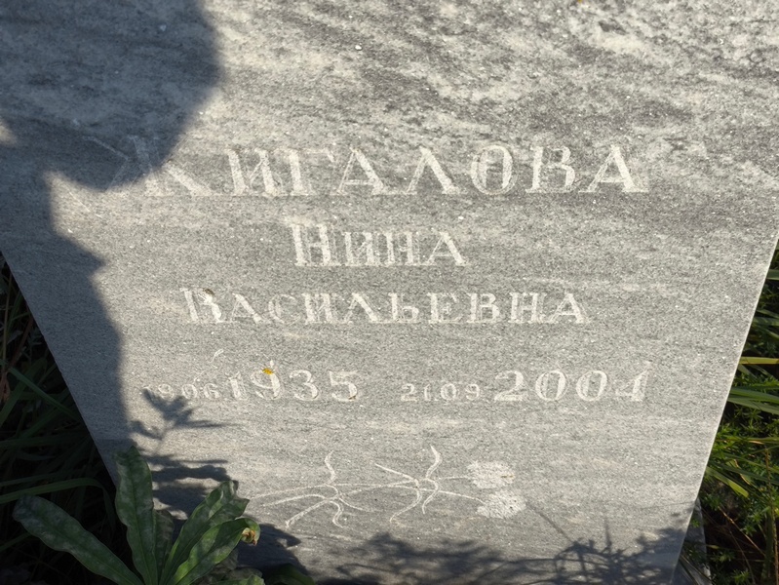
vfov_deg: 29.1
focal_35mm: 50
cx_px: 390
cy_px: 292
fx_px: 1126
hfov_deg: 38.2
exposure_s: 1/1046
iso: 50
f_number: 1.7
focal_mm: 4.71
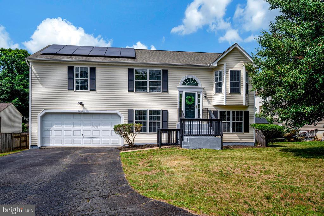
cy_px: 108
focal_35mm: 26
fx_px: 234
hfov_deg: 69.4
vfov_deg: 49.5
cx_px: 162
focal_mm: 26
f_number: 8
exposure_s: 1/500
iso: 100
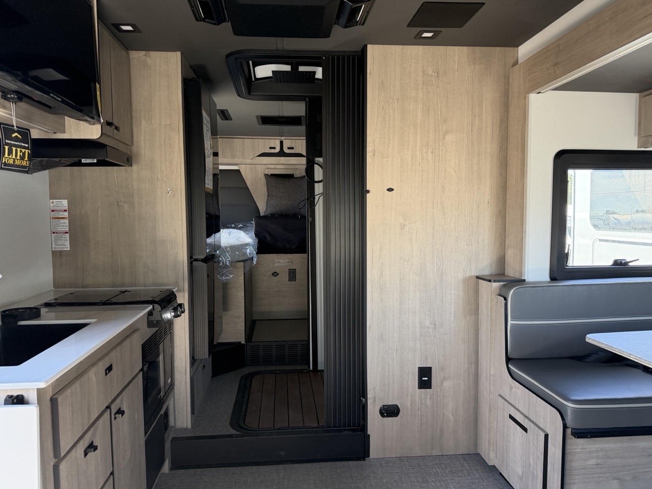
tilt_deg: -2.3
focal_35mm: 25
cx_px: 318
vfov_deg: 54.9
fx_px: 471
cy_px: 252
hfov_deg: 69.4
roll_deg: +2.6
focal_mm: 6.76
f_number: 1.78
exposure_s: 1/105
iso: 200
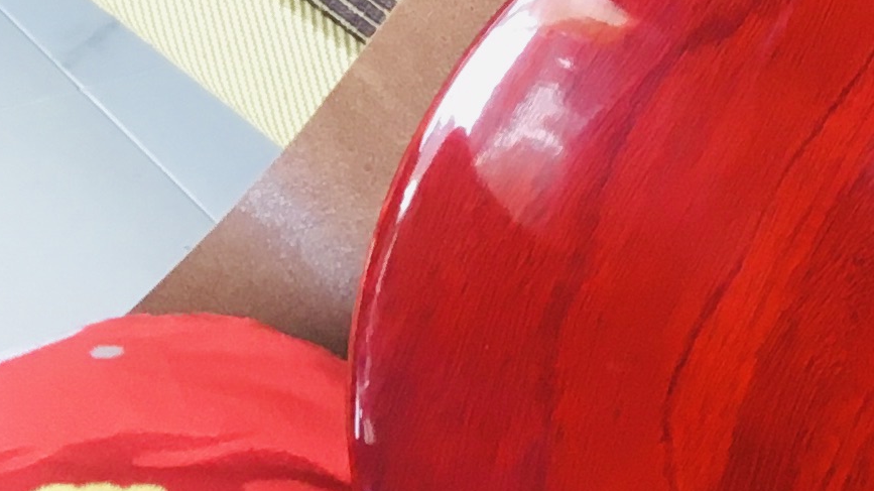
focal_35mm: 147
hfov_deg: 13.6
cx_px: 1366
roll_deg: -23.0
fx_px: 3406
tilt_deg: -9.9
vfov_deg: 7.3
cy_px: -1004
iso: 32
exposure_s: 1/33
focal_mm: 4.15
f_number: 2.2
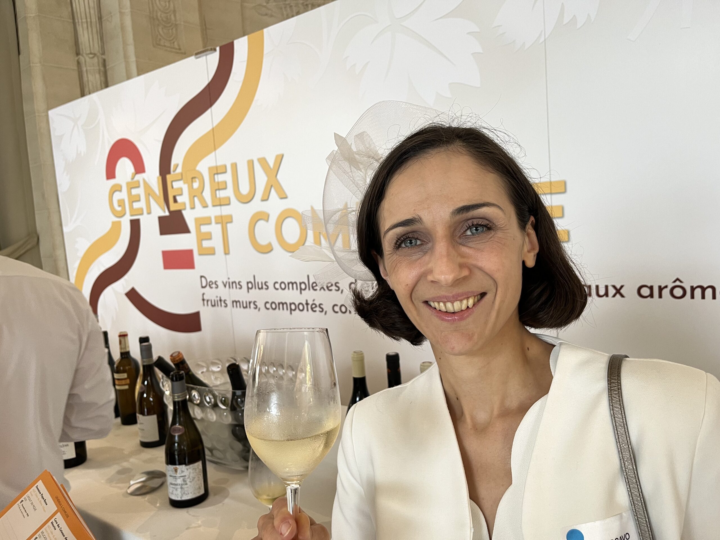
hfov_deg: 67.3
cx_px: 360
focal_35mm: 26
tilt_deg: -5.8
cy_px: 270
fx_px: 541
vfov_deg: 53.1
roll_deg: +5.5
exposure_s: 1/50
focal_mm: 5.1
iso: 80
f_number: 1.6
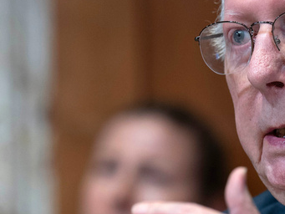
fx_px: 4324
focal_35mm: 525
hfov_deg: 3.8
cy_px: 112
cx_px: 254
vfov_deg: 2.8
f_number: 3.2
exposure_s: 1/400
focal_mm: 182
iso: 1600
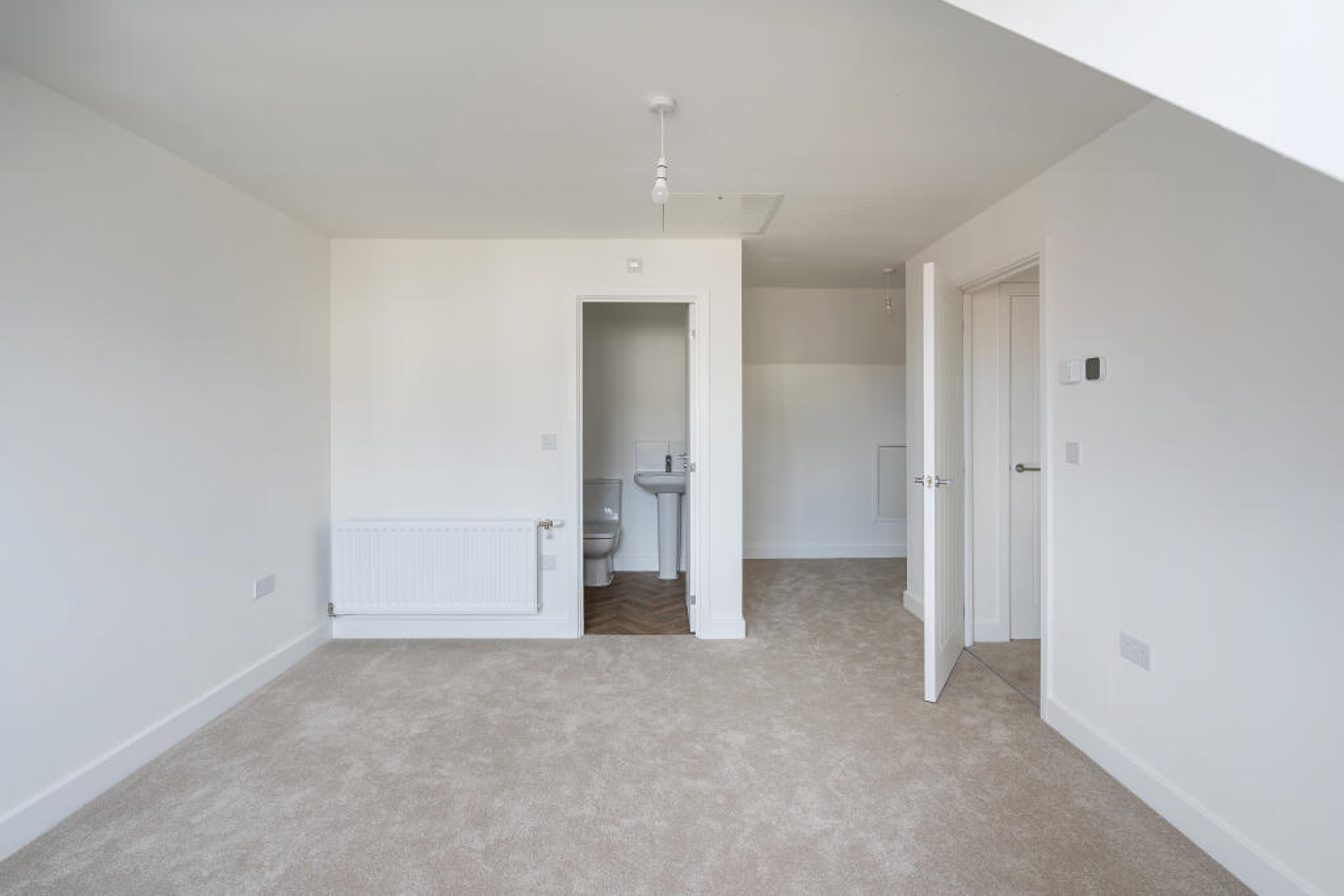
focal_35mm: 17
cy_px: 448
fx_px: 635
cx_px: 672
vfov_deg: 70.5
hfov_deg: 93.3
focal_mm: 17
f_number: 6.3
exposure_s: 1/8
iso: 100
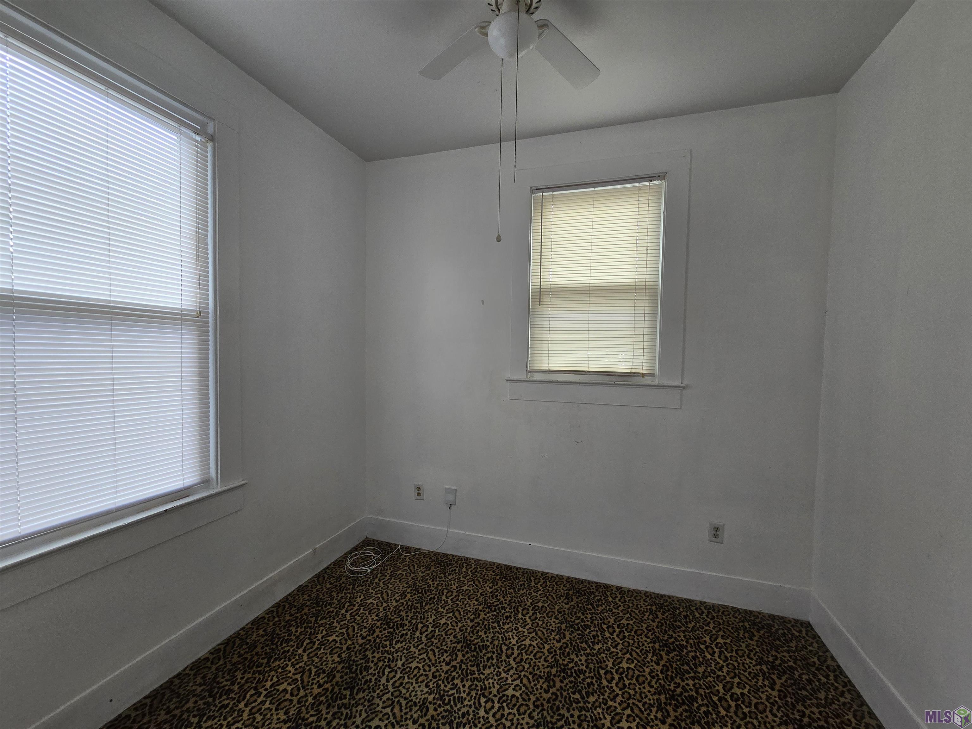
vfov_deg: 89.9
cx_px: 486
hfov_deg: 106.2
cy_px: 364
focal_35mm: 13
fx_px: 365
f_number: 2.2
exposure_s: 1/60
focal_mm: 2.2
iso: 125
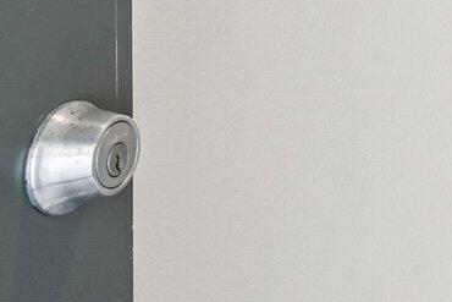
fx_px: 1042
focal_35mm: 83
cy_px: -211
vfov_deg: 14.8
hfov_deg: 15.7
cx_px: 1026
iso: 400
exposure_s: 1/40
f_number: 8
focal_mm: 10
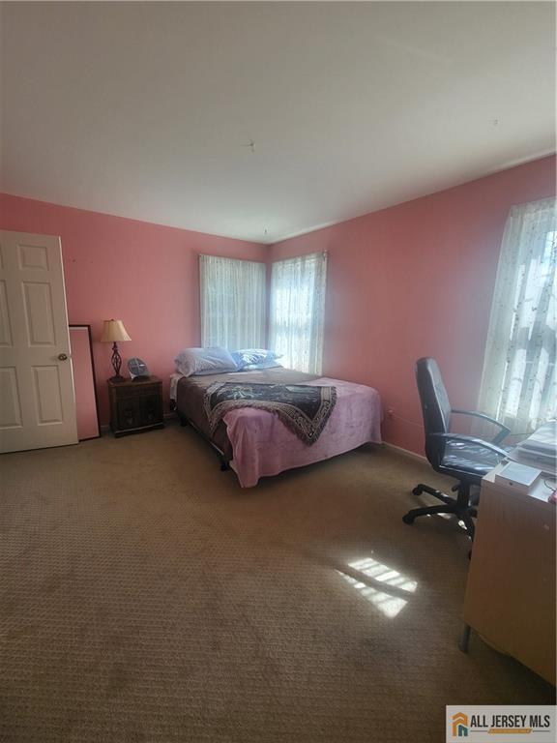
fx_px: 279
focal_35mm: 13
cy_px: 372
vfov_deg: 106.2
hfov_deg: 89.9
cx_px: 278
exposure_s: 1/60
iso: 64
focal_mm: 1.74
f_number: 2.2
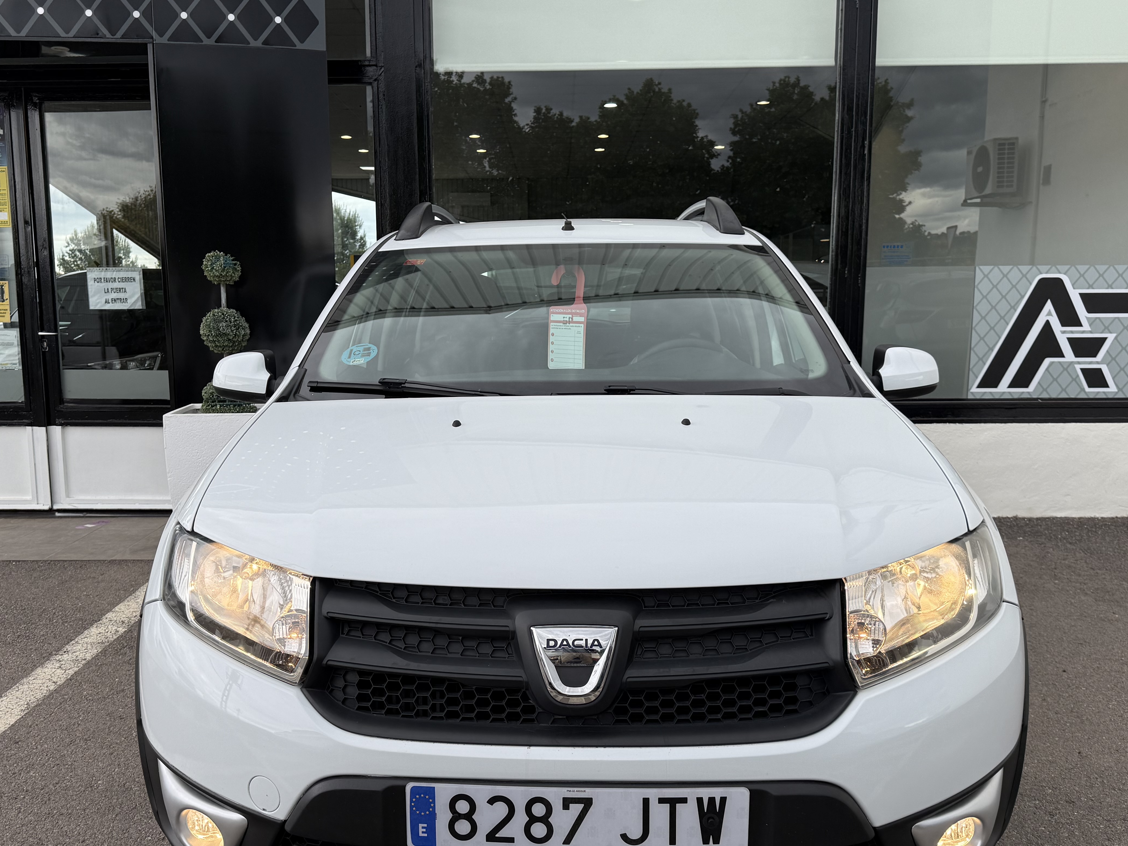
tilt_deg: -8.7
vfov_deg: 42.9
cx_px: 512
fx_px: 1075
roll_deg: +0.3
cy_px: 475
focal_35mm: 33
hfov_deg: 55.3
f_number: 1.78
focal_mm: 6.76
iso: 80
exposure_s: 1/1122
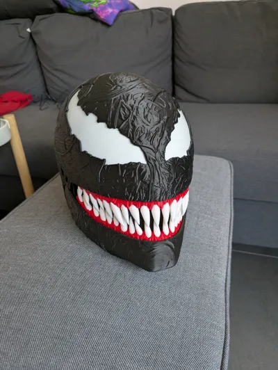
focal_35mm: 25
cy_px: 185
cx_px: 139
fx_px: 267
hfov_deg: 55.0
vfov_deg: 69.3
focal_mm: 5.43
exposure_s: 1/50
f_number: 1.89
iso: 167
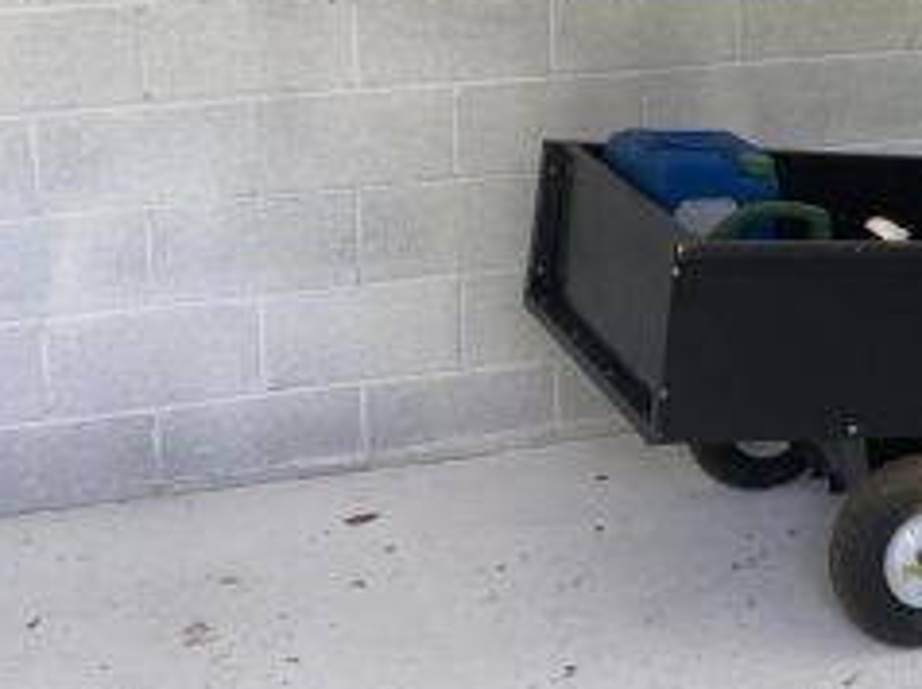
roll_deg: +0.7
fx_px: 1942
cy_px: 43
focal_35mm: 73
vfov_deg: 19.7
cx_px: 692
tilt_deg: -9.0
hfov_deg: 26.4
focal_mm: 4.25
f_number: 1.8
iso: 40
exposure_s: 1/121
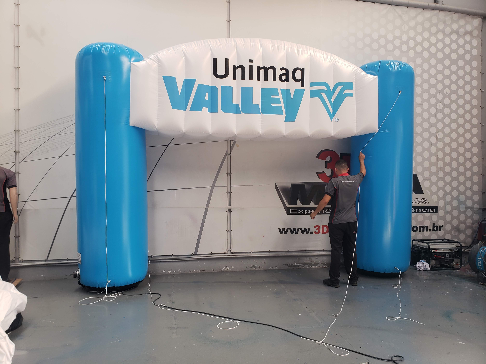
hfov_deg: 67.3
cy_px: 182
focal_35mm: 26
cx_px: 243
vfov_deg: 53.1
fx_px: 365
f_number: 2.4
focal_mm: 4.3
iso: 80
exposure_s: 1/50
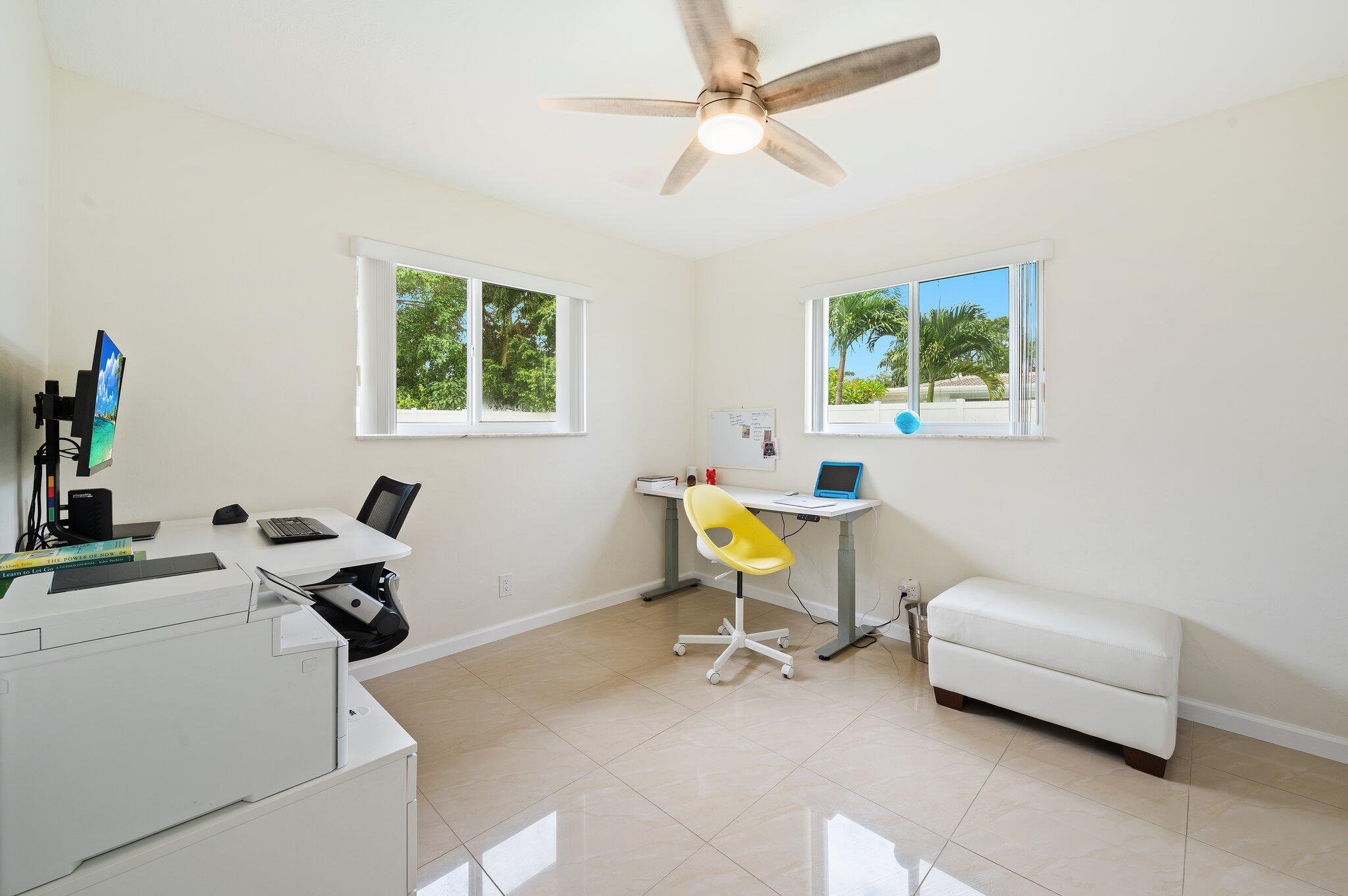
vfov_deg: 81.1
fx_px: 524
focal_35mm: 14
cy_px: 448
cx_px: 674
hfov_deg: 104.3
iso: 200
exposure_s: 1/15
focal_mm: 14
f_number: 8
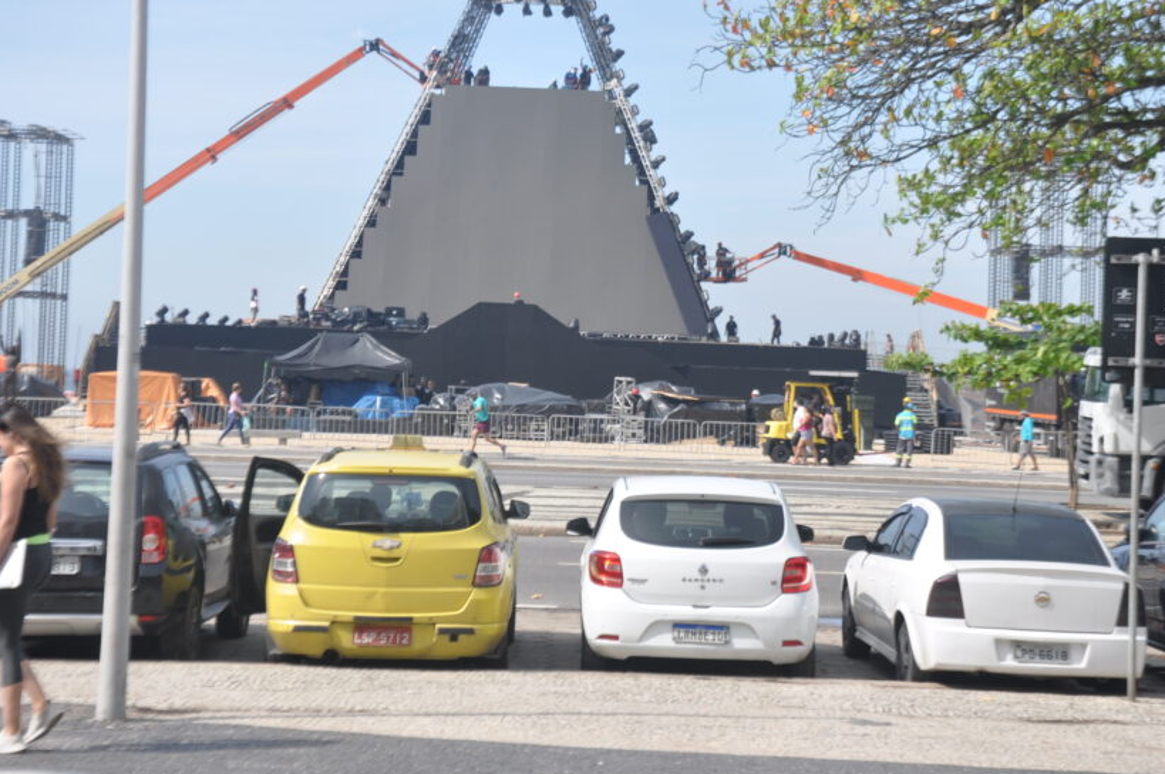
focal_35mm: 75
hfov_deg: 27.0
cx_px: 624
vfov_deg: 18.1
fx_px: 2424
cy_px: 312
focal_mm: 40
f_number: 8
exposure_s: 1/400
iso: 200
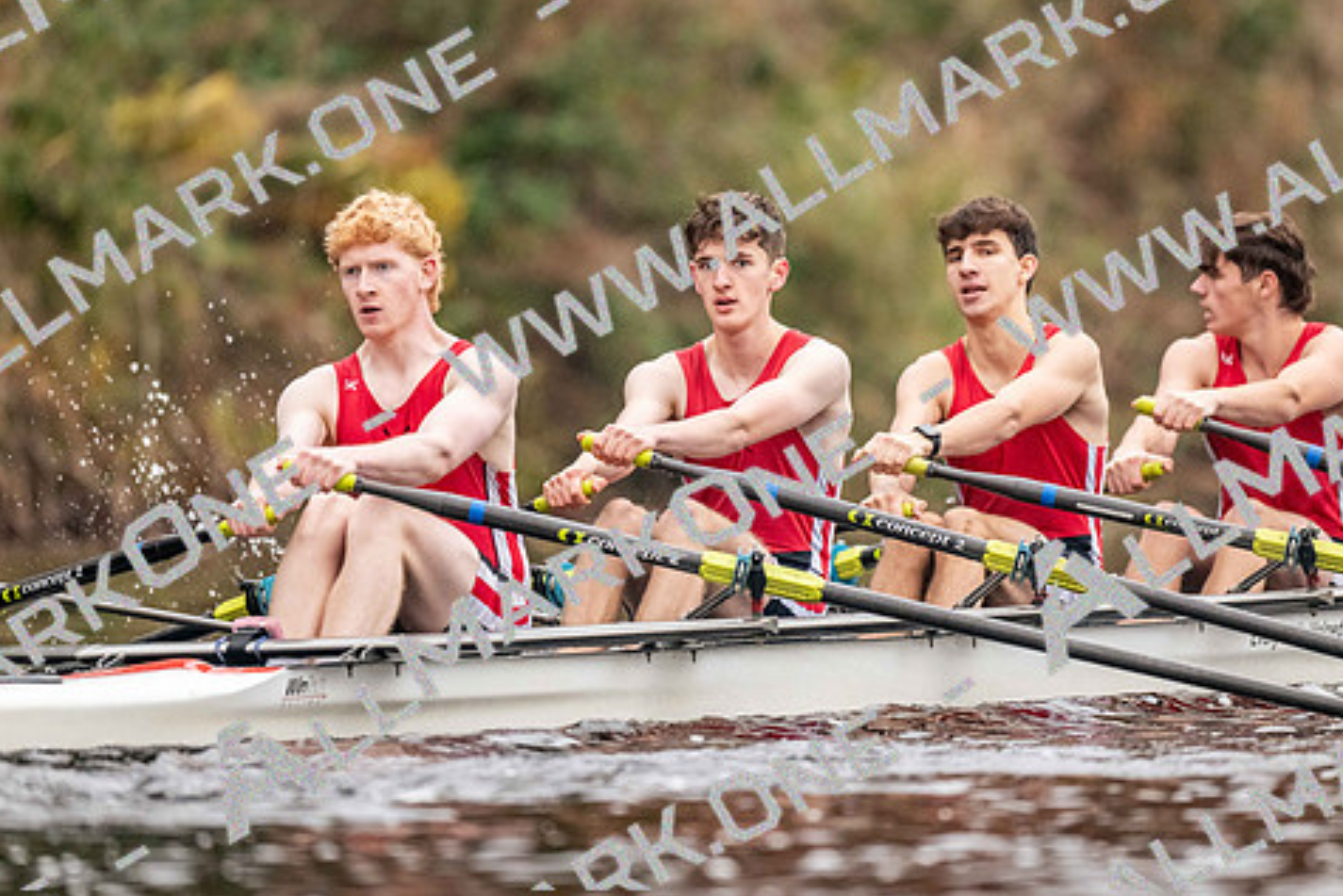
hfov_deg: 2.8
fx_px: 27352
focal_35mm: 733
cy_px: 406
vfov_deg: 1.9
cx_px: 792
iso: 4000
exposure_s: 1/2500
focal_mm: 600
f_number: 4
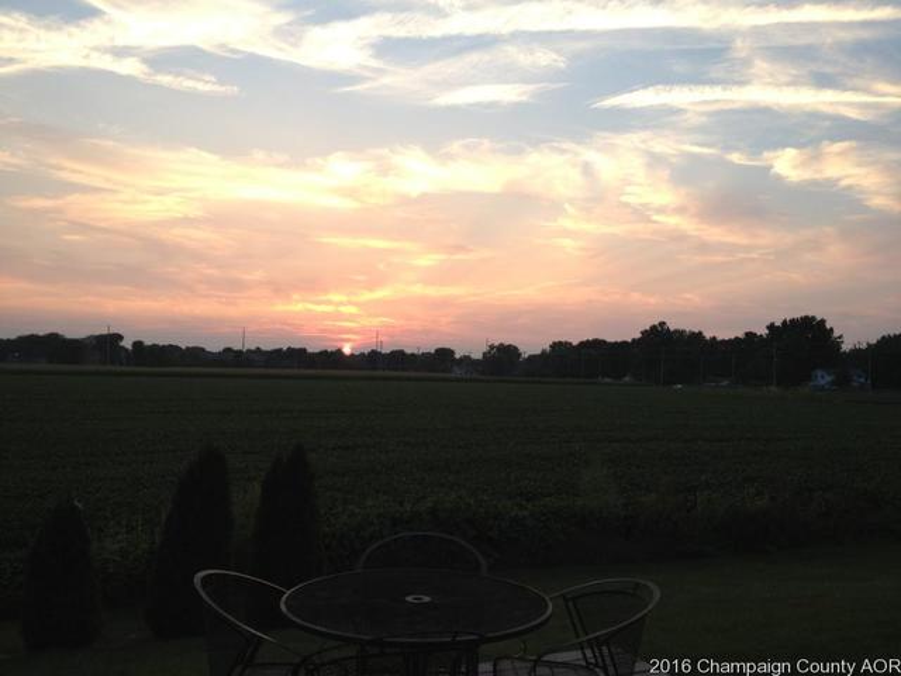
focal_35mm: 35
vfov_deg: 40.7
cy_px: 338
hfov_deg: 52.6
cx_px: 450
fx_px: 911
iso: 50
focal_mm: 4.28
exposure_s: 1/189
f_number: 2.4
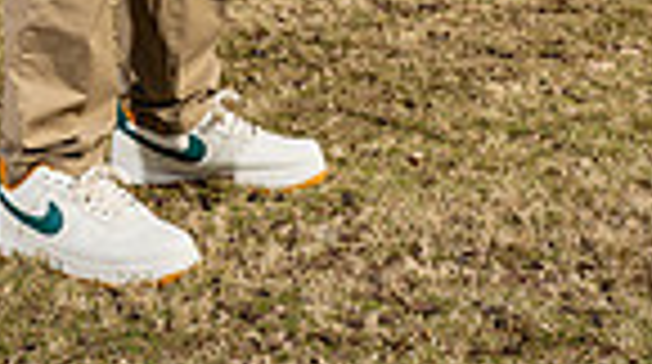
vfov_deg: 8.0
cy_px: -566
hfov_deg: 15.6
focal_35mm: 137
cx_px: 117
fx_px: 2365
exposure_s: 1/250
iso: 100
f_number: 8
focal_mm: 42
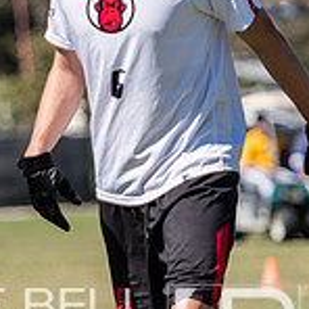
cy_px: 29
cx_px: -320
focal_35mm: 793
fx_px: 8009
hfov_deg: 2.2
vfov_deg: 2.2
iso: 100
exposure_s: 1/3200
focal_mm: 150
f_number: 2.8
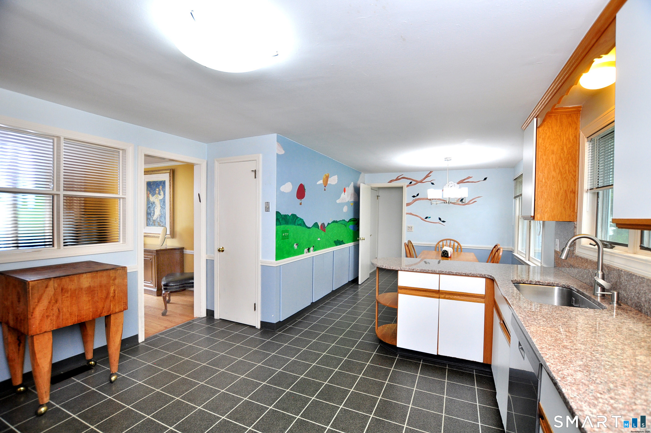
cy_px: 216
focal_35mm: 15
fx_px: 271
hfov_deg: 100.5
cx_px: 326
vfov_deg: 77.2
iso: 400
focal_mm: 10
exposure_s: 1/40
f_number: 4.5
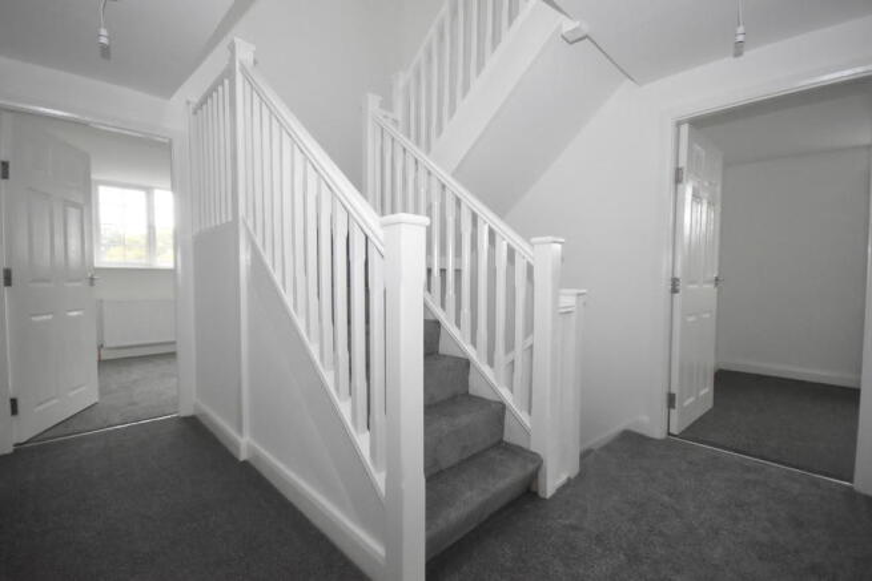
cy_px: 290
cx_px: 436
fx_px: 363
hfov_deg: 100.4
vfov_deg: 77.4
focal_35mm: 15
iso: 4500
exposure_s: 1/125
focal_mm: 10
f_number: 4
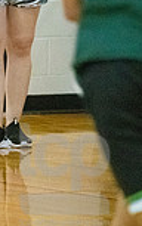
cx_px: -145
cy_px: -32
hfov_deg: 1.8
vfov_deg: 2.9
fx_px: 4415
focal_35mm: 715
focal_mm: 185
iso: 6400
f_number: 4.5
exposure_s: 1/640
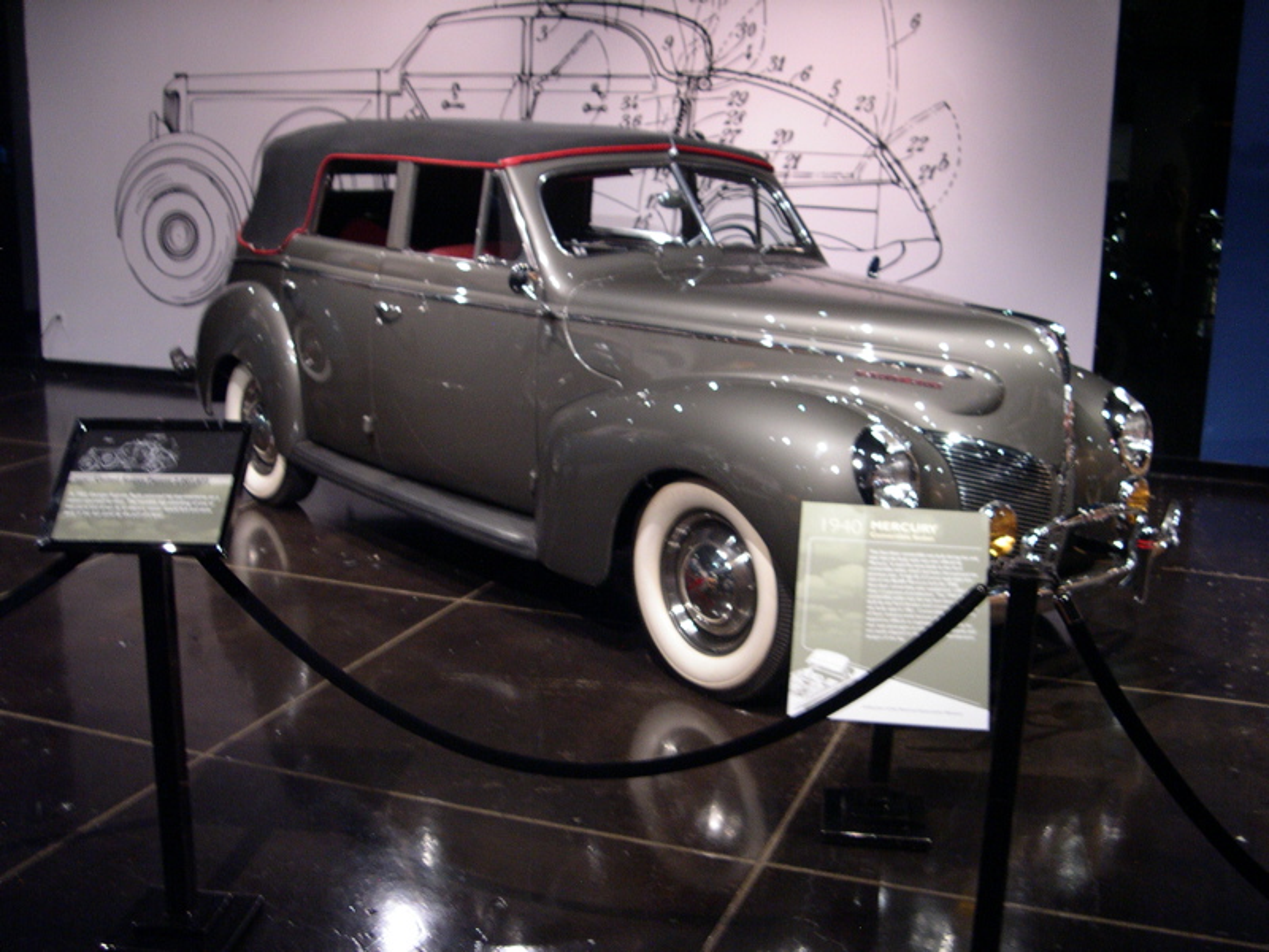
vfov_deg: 37.7
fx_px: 1393
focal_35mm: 38
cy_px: 476
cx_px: 634
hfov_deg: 49.0
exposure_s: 1/4.1
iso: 257
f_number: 2.8
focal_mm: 8
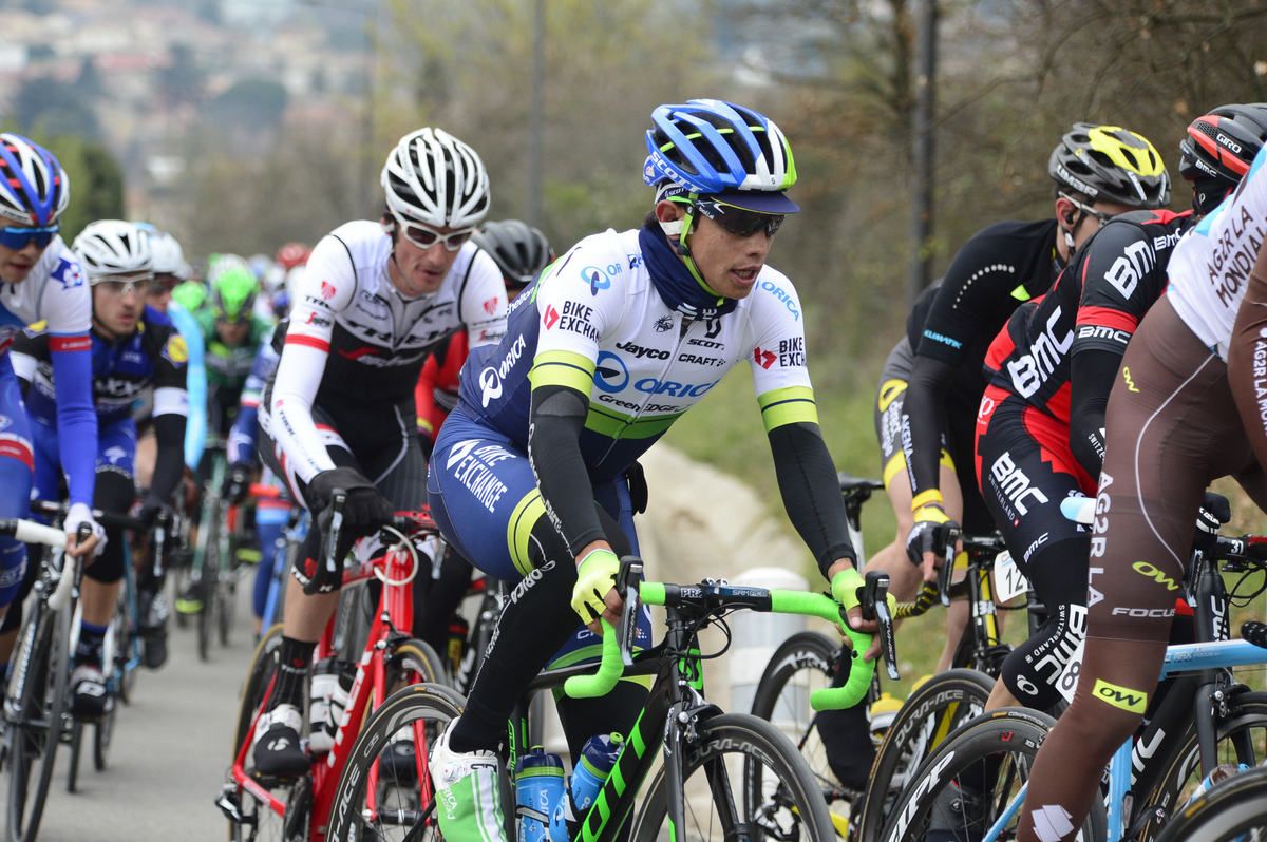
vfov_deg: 8.6
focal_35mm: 160
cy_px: 421
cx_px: 634
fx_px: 5626
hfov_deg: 12.8
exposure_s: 1/1000
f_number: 6.3
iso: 1250
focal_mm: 160
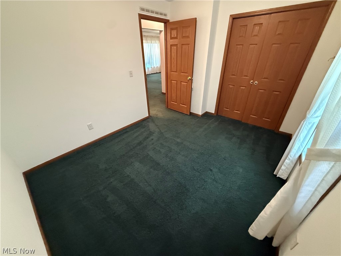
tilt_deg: -30.4
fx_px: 138
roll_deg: +0.6
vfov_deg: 85.7
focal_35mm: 14
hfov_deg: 102.1
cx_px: 170
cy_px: 128
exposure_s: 1/60
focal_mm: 2.22
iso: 1000
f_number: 2.2
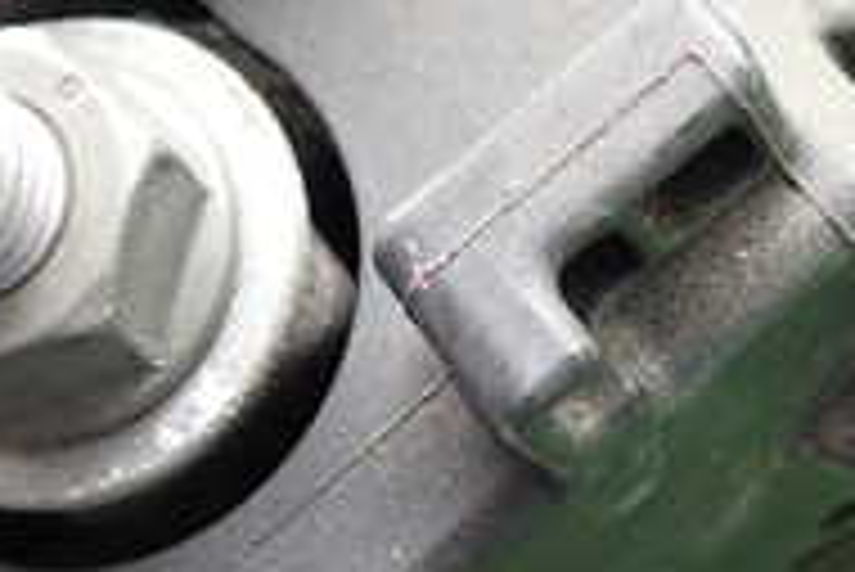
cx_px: 585
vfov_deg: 11.6
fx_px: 2805
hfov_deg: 17.3
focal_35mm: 118
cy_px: 77
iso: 160
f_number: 2.5
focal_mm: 6.37
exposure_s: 1/80
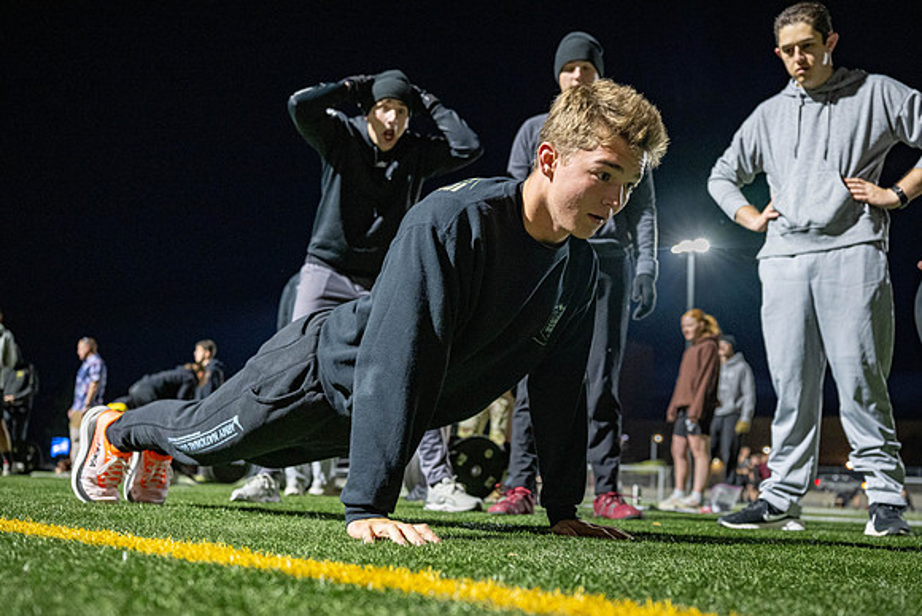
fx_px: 970
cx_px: 483
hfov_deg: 50.8
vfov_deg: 35.1
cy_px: 359
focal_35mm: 38
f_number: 3.2
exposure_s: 1/160
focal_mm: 32.5
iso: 2000
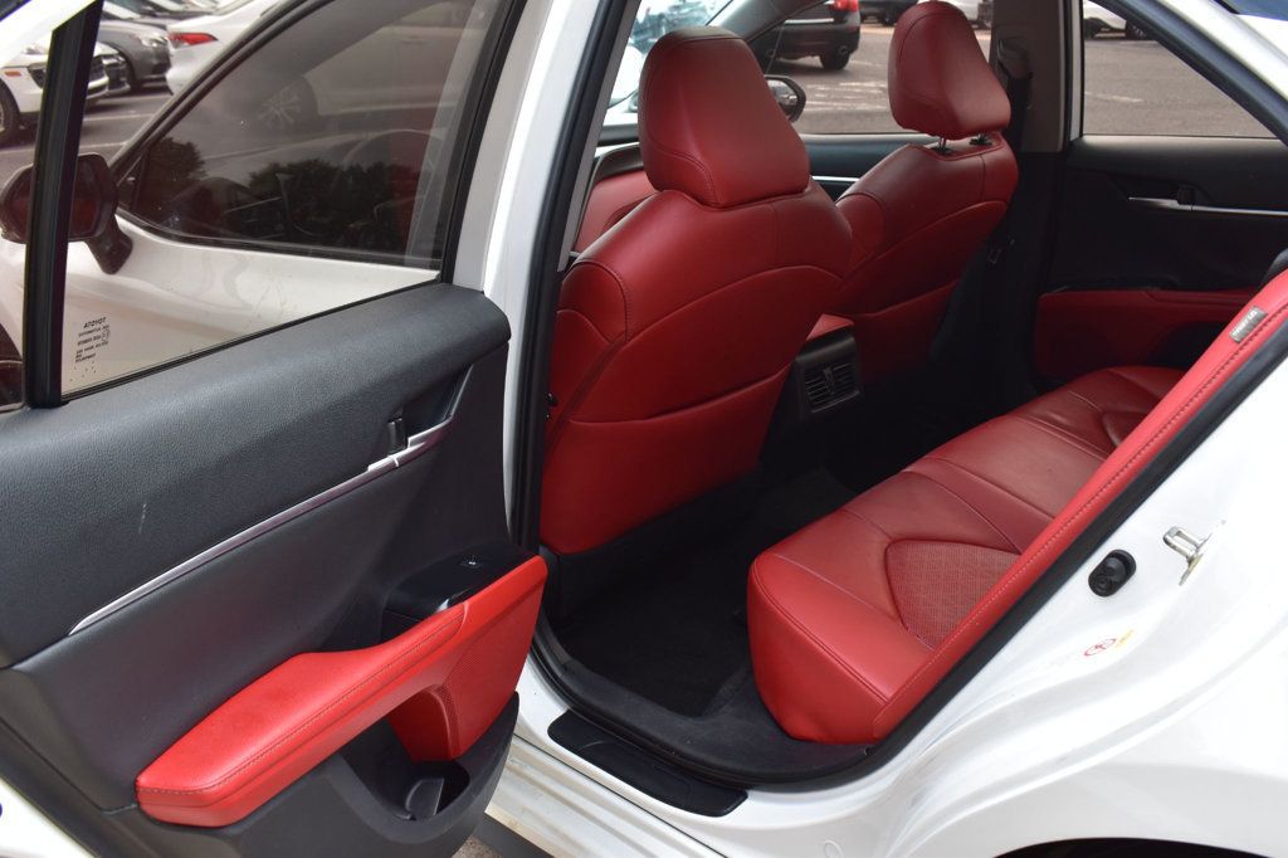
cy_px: 429
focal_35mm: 33
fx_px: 1180
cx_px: 644
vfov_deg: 39.9
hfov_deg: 57.2
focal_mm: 22
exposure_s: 1/100
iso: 400
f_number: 9
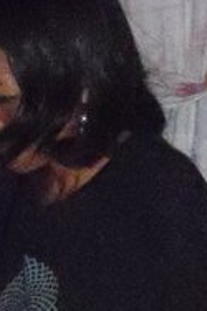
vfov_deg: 9.4
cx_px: 215
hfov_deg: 6.4
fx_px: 1858
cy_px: 438
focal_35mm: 215
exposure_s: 1/500
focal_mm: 6.3
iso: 1600
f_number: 3.5
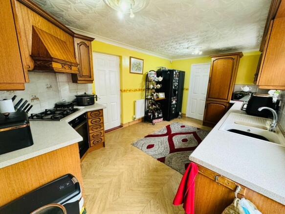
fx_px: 115
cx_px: 142
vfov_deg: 85.7
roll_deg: -0.4
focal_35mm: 14
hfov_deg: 102.1
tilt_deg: -13.2
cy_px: 107
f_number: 2.2
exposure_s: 1/50
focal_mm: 2.22
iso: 400
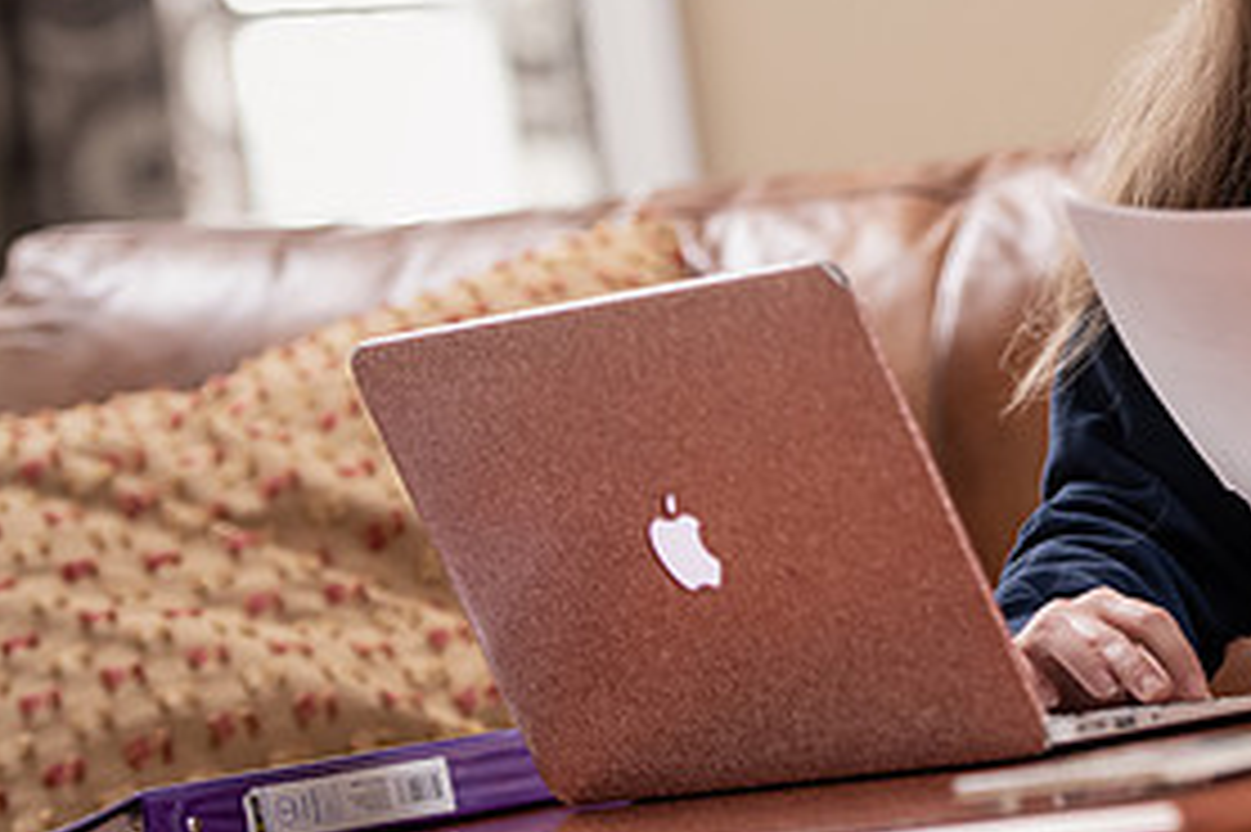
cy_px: 160
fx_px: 7397
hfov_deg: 9.6
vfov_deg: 6.4
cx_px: 1224
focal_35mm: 213
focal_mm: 102
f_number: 2.8
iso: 800
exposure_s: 1/200
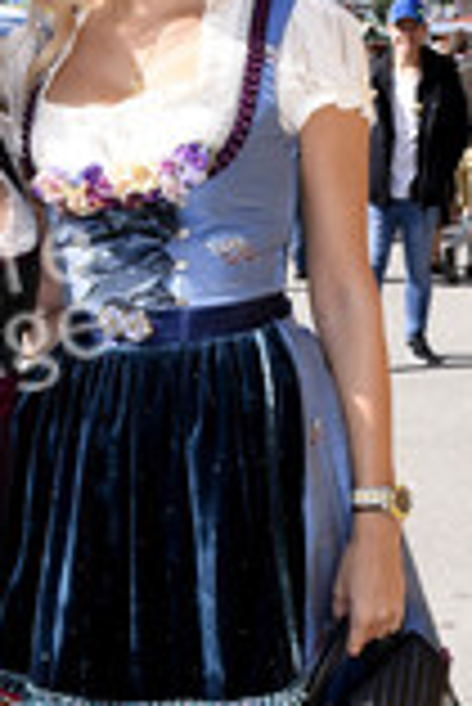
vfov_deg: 23.8
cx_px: 9
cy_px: 558
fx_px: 1648
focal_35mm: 84
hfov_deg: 16.0
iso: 160
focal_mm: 22
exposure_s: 1/160
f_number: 9
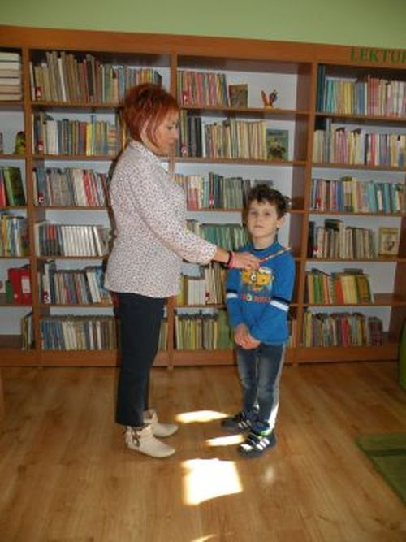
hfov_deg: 51.3
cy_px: 271
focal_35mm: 27
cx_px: 203
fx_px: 422
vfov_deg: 65.3
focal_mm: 4.7
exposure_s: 1/41
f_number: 2.8
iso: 64
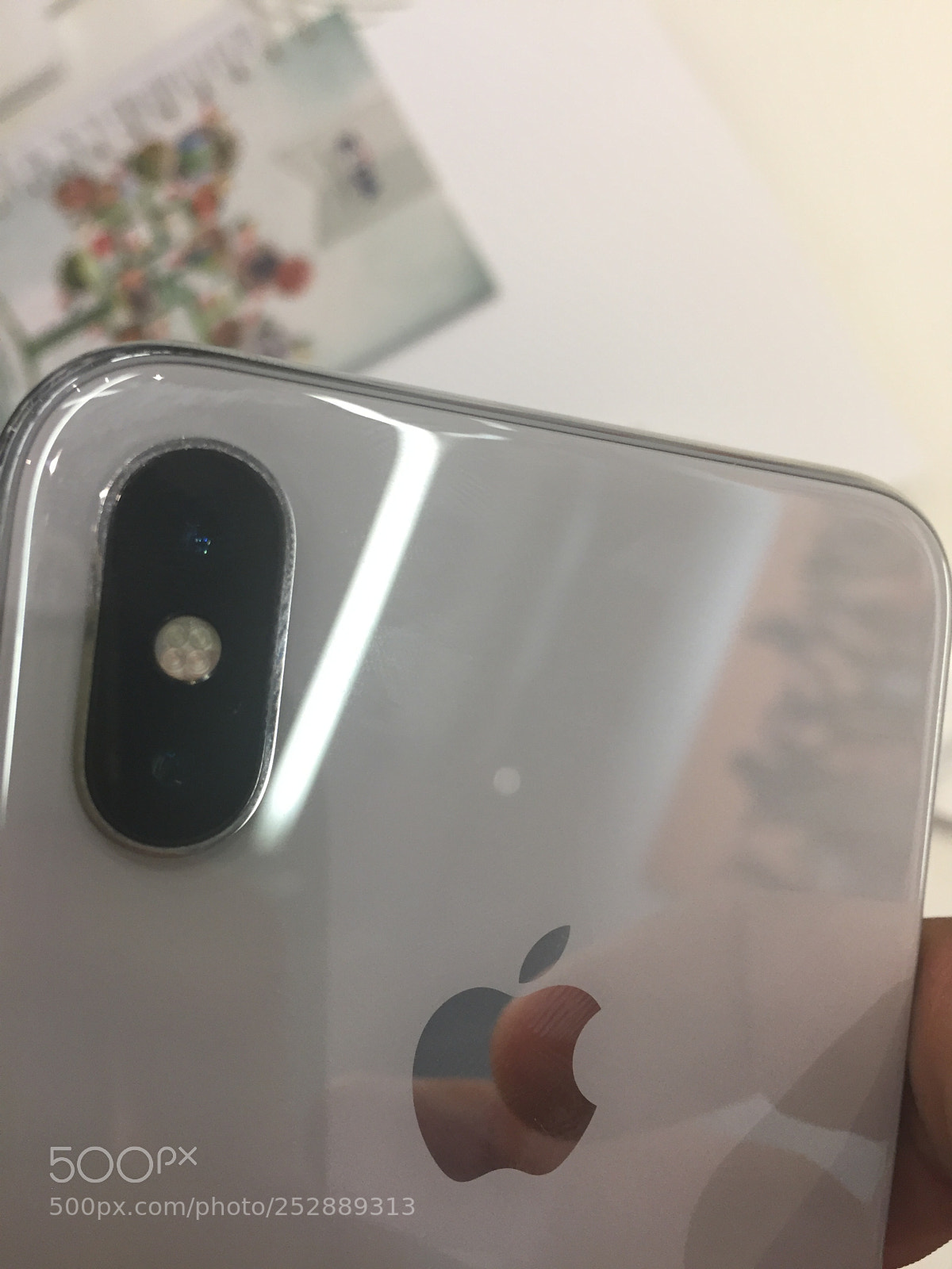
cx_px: 476
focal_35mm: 29
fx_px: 1063
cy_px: 634
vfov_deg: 61.7
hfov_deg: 48.2
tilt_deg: -71.4
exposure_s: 1/30
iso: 50
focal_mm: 4.15
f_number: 2.2
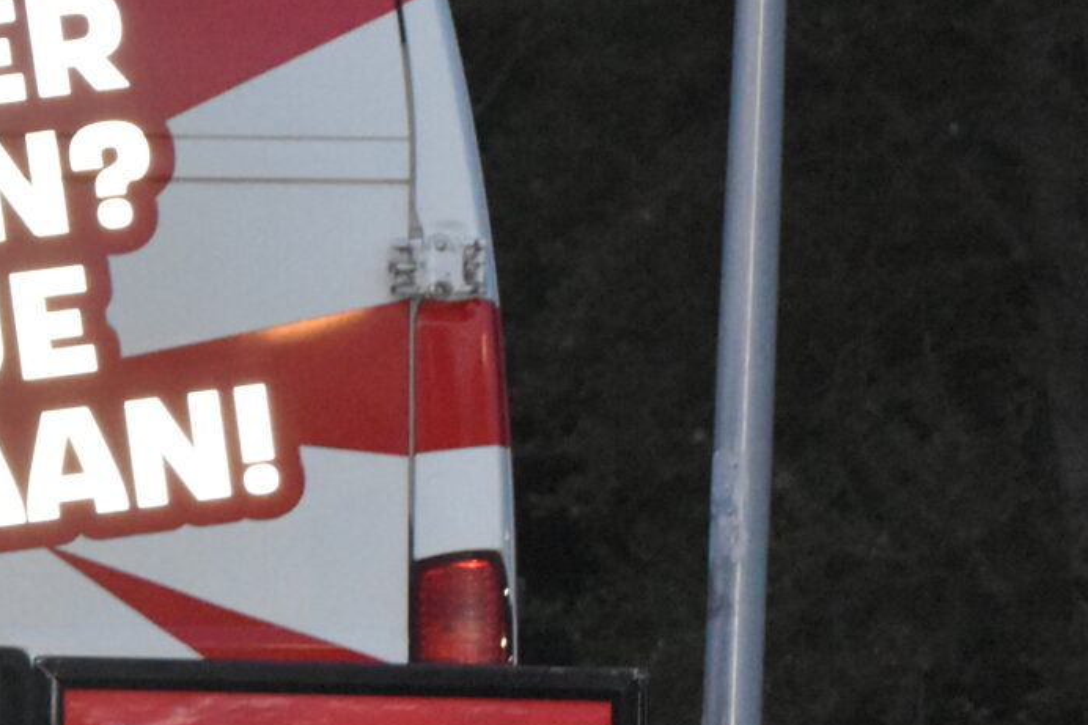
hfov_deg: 6.0
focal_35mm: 344
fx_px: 10393
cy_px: 833
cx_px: 173
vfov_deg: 4.0
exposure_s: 1/60
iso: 5000
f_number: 5.3
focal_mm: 62
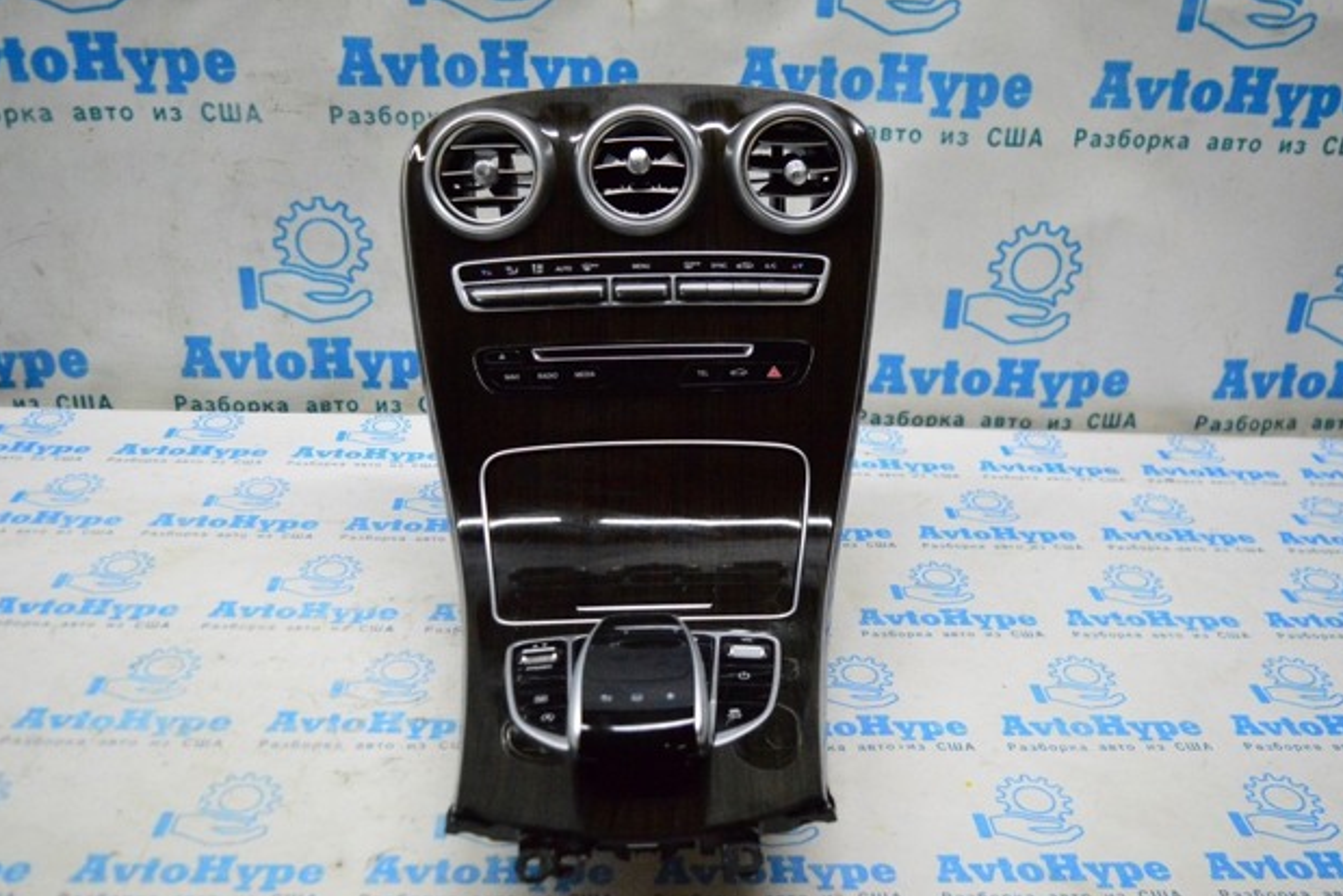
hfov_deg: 55.8
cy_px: 456
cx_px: 654
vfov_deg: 38.9
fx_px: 1269
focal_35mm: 34
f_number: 3.8
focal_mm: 22
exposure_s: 1/800
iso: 6400
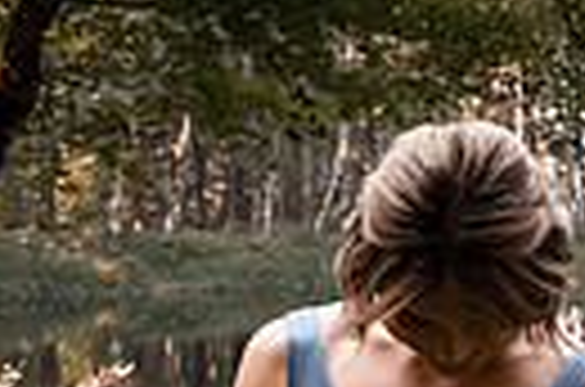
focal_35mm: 118
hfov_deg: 13.6
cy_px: 277
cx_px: 1316
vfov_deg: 11.5
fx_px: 1913
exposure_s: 1/640
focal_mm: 24
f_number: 2.8
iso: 250
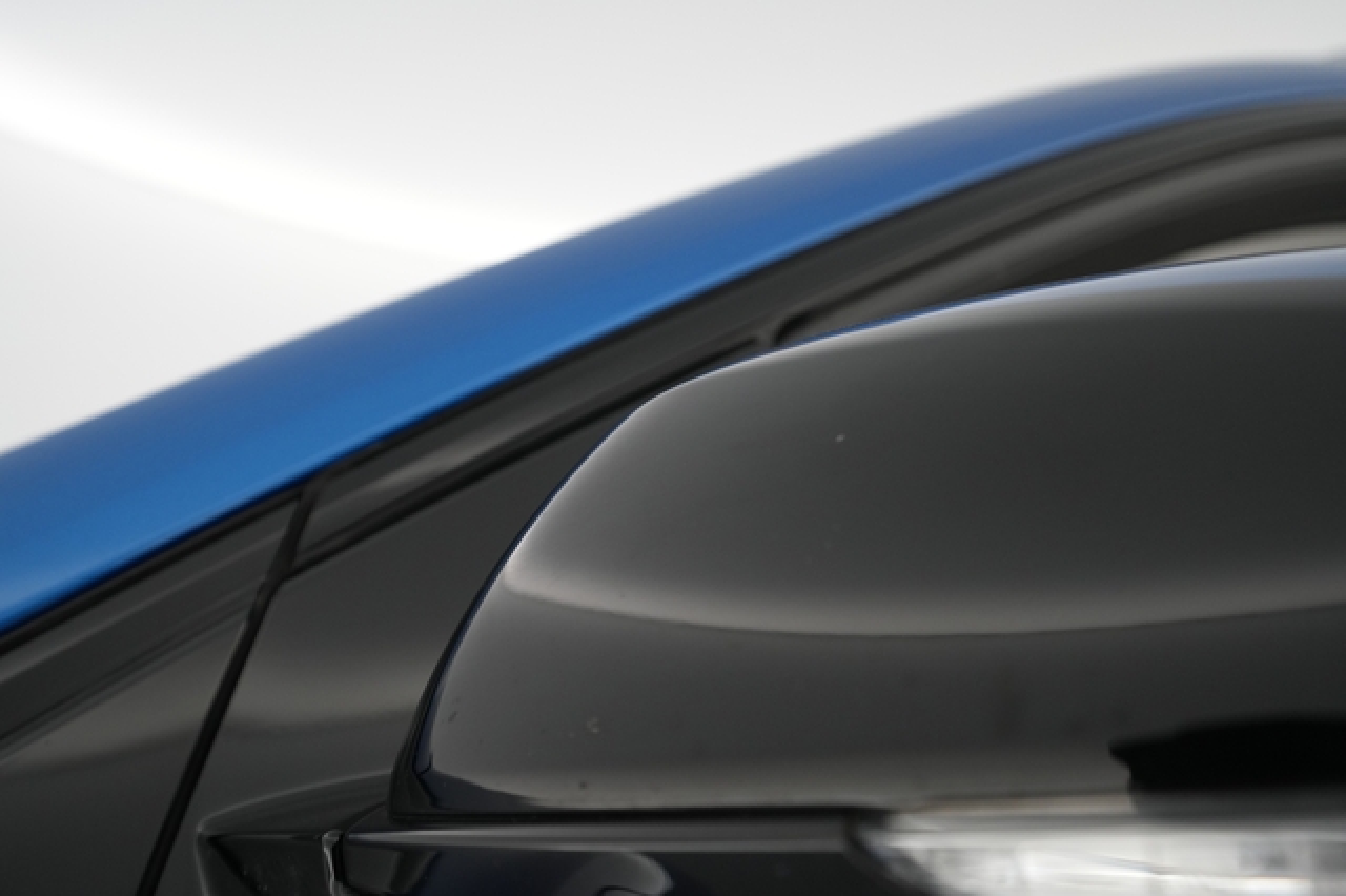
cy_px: 448
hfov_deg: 65.5
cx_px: 673
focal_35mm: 28
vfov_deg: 46.4
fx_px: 1046
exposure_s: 1/80
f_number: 4.5
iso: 2000
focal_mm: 28
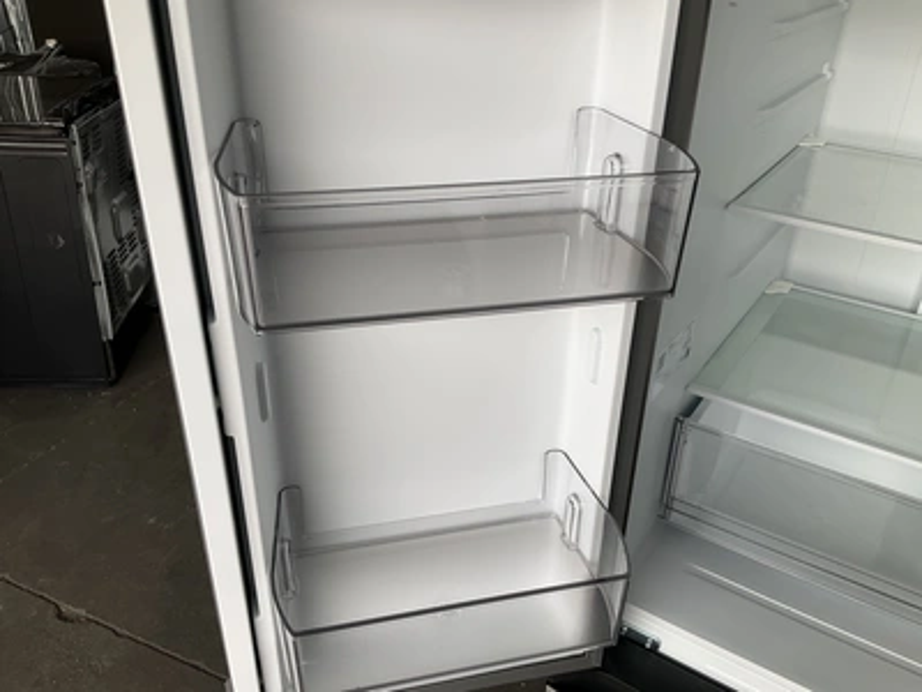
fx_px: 772
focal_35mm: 29
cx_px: 461
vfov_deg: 48.2
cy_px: 346
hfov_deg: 61.7
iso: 25
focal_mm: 3
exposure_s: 1/351
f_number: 1.8
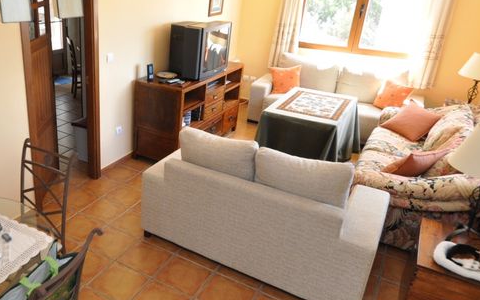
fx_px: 392
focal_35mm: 30
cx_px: 134
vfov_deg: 41.7
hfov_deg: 60.2
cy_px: 124
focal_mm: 10
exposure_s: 1/60
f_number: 4
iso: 450
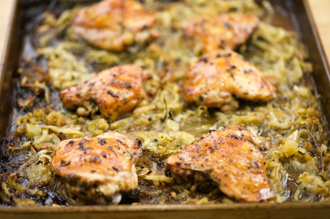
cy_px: 110
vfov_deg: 13.0
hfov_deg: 19.5
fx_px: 962
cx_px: 165
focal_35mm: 105
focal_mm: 105
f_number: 3.5
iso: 1600
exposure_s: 1/50
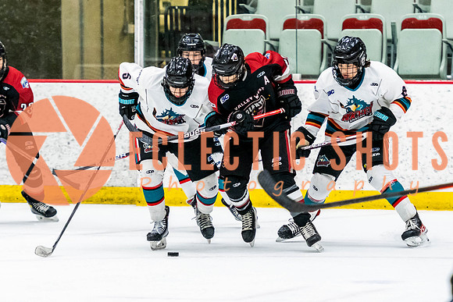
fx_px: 3744
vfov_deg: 4.6
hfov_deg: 6.9
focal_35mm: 297
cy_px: 163
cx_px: 233
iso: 3200
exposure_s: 1/640
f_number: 2.8
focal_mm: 145
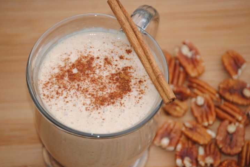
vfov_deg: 6.5
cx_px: 128
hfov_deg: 9.8
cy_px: 93
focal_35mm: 211
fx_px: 1463
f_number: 4.8
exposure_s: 1/160
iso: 100
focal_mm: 125
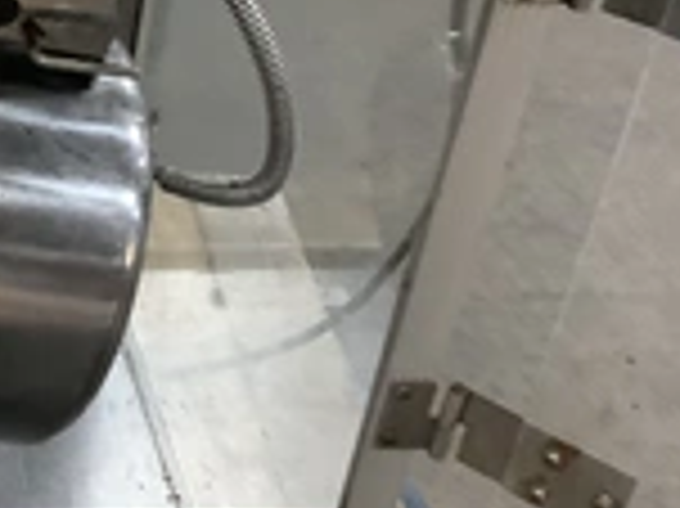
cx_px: -162
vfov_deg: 17.9
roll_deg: -3.2
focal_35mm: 82
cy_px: 162
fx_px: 1610
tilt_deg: -33.7
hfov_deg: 21.9
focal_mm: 3.3
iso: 400
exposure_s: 1/40
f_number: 2.4
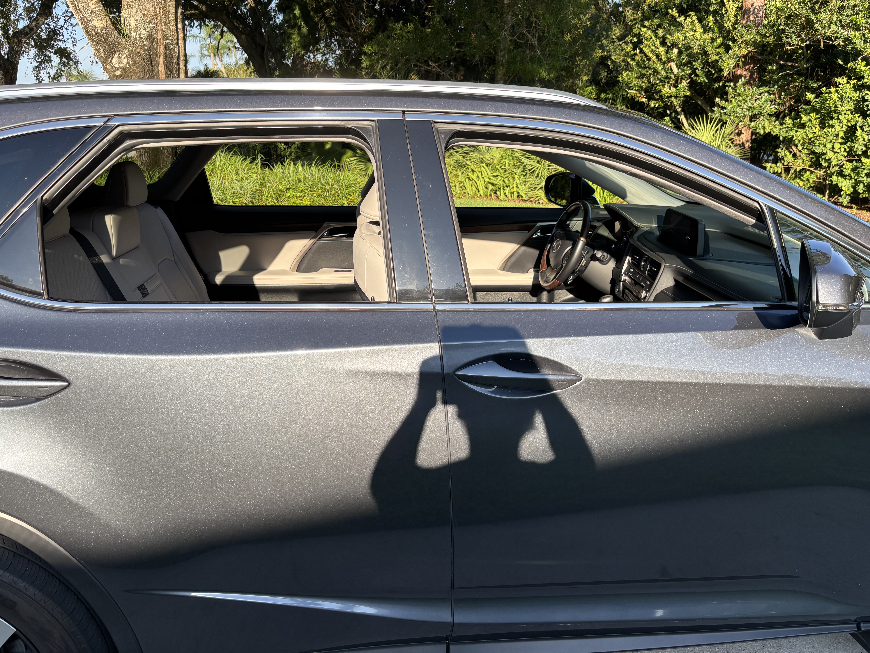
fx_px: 653
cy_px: 326
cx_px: 435
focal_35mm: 26
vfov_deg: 53.1
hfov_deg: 67.3
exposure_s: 1/781
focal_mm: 5.96
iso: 50
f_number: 1.6
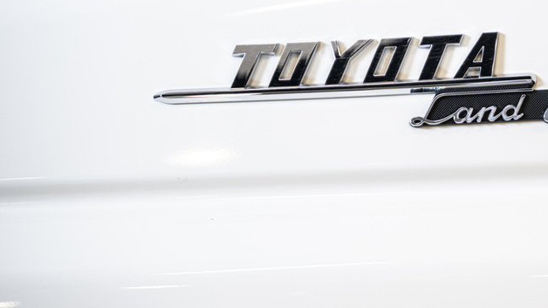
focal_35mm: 128
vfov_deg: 9.4
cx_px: 438
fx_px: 1860
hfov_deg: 16.6
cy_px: 68
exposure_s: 1/125
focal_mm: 75
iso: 640
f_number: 2.8
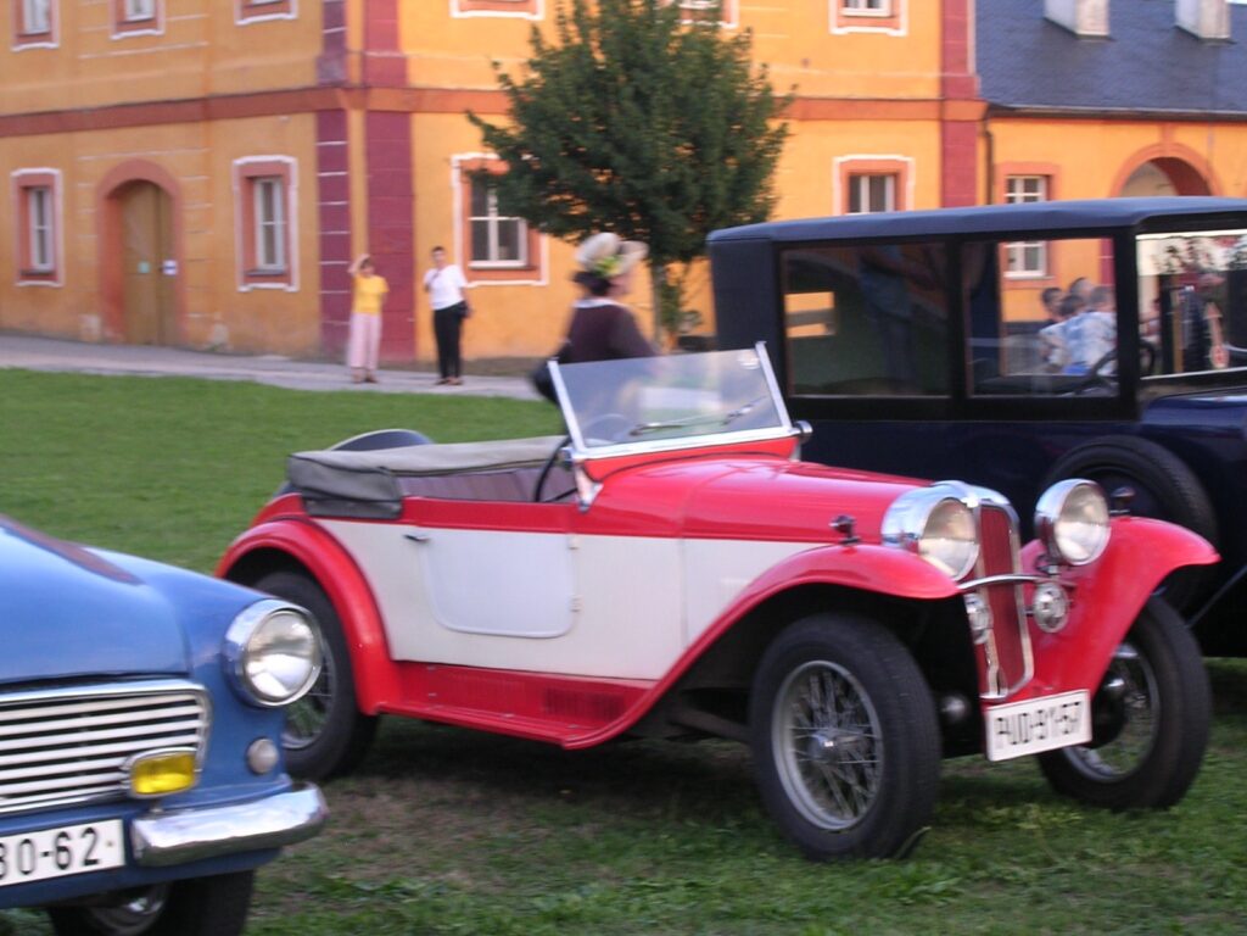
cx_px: 624
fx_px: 3278
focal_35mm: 91
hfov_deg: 21.5
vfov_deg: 16.2
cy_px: 468
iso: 111
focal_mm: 13.7
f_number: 4.3
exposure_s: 1/30
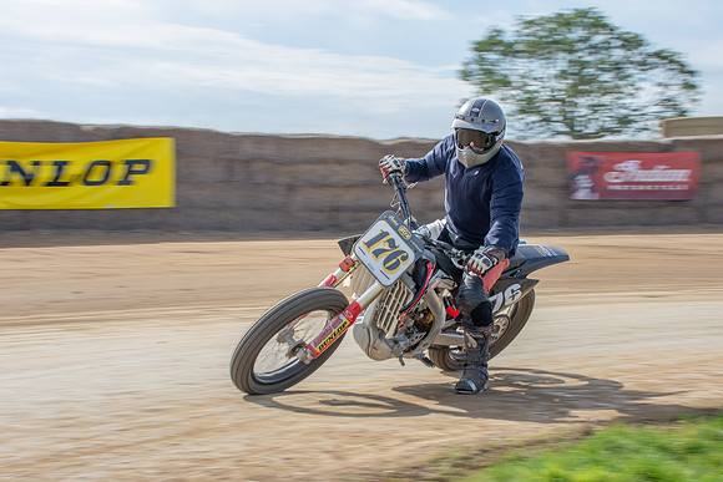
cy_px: 240
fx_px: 1592
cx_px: 341
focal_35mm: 79
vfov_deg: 17.2
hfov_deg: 25.6
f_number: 10
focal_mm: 48
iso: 100
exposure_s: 1/125
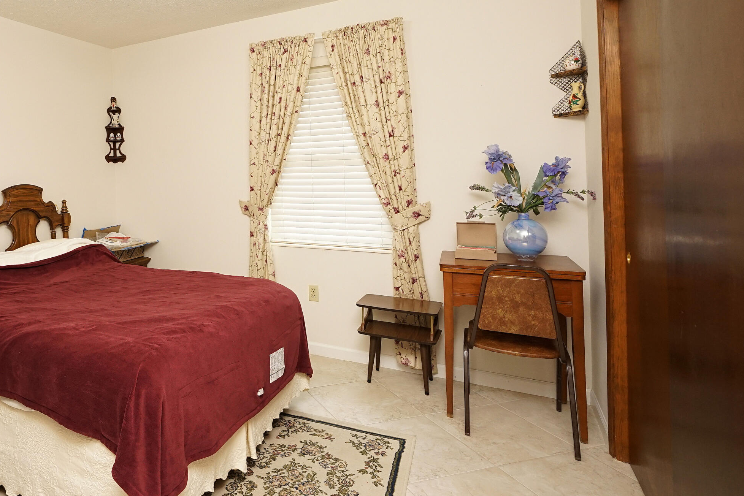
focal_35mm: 23
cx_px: 206
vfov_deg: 54.3
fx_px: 475
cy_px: 177
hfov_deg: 72.0
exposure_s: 1/60
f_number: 4
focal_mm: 10
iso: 640
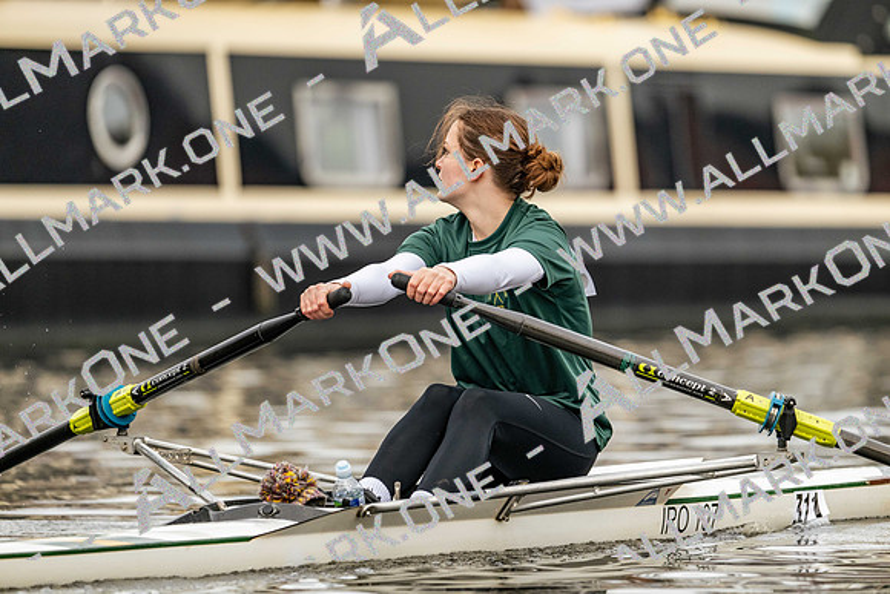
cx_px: 445
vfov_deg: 3.4
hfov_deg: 5.2
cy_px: 297
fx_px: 9891
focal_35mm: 400
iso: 1600
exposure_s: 1/2500
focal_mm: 400
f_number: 4.5
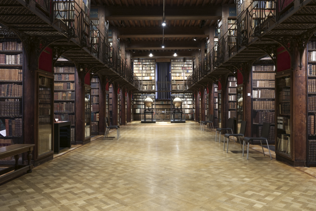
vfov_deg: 48.0
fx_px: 237
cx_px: 158
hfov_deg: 67.4
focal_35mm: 27
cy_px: 106
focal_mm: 18
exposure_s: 1
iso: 1250
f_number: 6.4
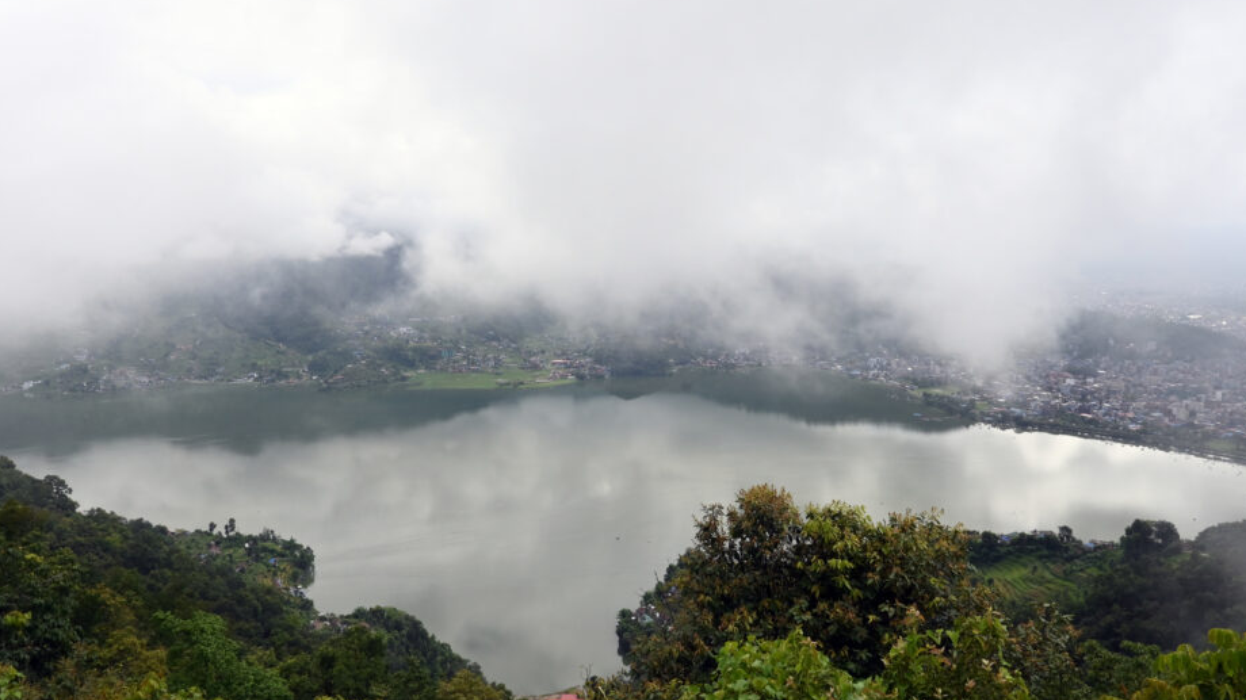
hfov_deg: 67.9
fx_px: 925
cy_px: 323
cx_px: 637
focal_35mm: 28
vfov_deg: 41.4
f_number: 14
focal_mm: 16
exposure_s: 1/250
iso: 400
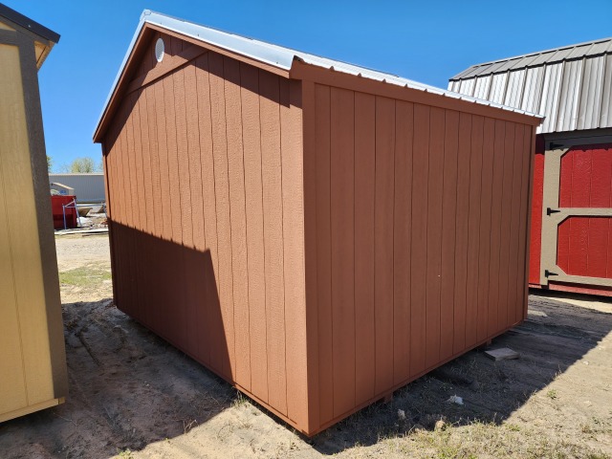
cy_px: 230
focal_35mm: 23
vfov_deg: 58.9
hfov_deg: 73.9
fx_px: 407
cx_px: 306
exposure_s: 1/726
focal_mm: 6.4
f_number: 1.8
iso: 12
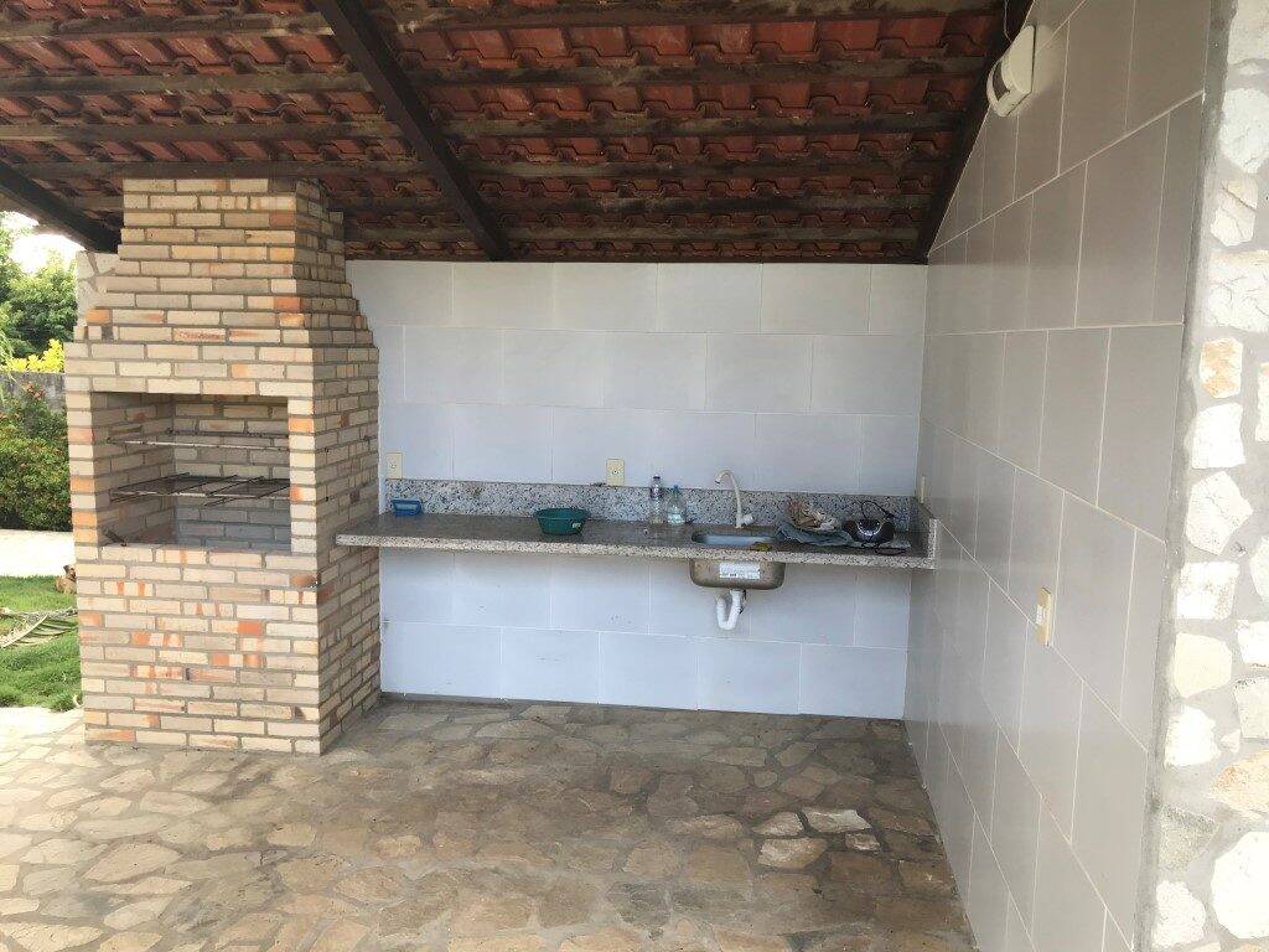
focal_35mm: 28
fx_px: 1026
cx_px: 634
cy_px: 476
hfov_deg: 63.4
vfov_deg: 49.7
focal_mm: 3.99
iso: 25
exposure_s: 1/120
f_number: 1.8
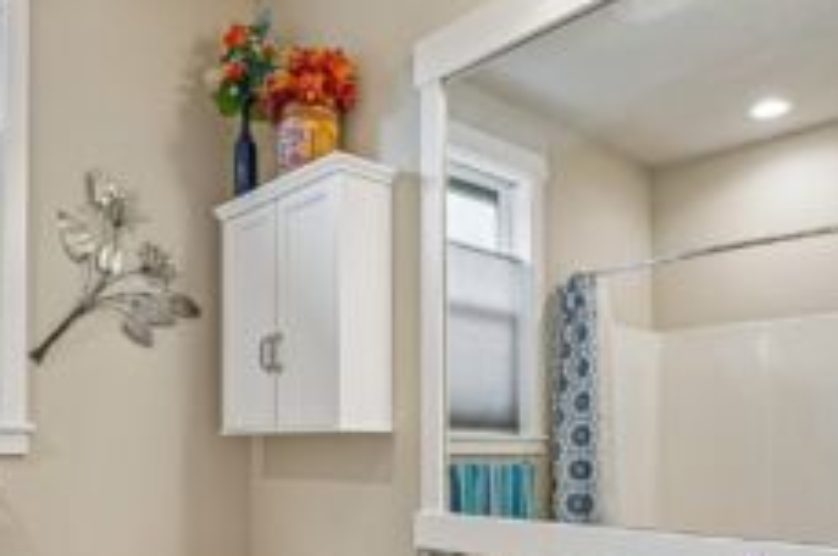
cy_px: 455
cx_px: 362
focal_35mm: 28
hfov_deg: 65.3
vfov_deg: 43.8
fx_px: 651
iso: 400
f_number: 8
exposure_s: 1/15
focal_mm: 16
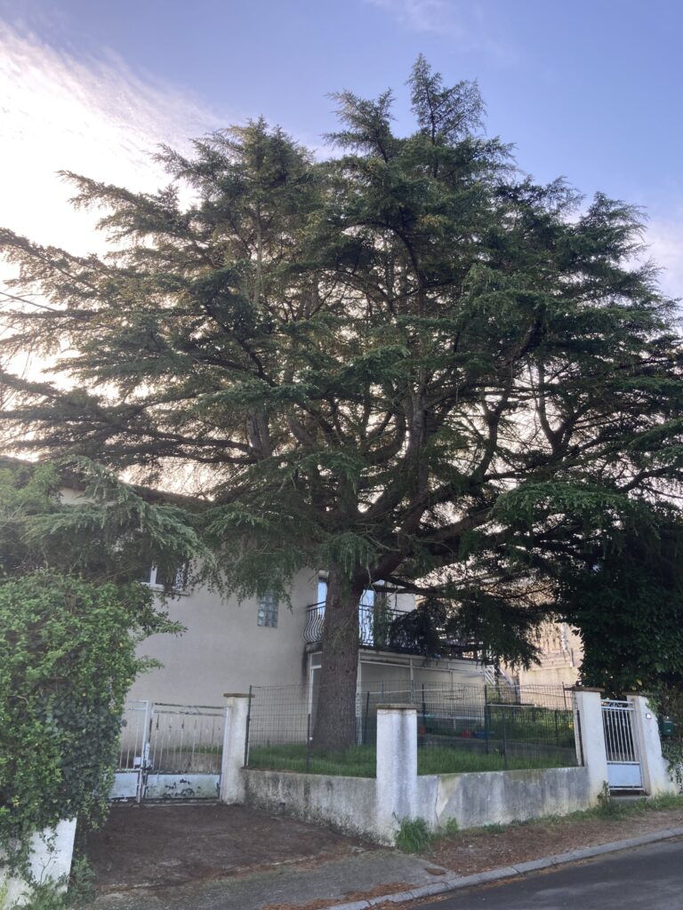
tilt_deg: +23.8
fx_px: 737
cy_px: 455
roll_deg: -1.3
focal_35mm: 28
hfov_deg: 49.7
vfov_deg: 63.4
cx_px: 342
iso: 25
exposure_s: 1/121
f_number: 1.8
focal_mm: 3.99
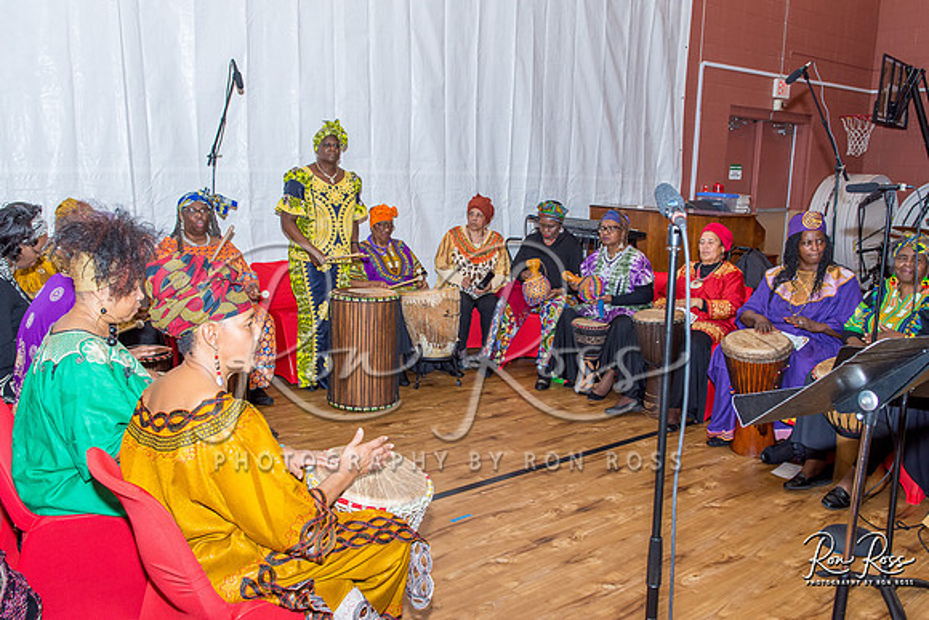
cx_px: 464
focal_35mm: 33
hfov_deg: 57.2
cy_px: 310
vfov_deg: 40.0
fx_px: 852
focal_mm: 22
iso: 640
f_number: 5
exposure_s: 1/160
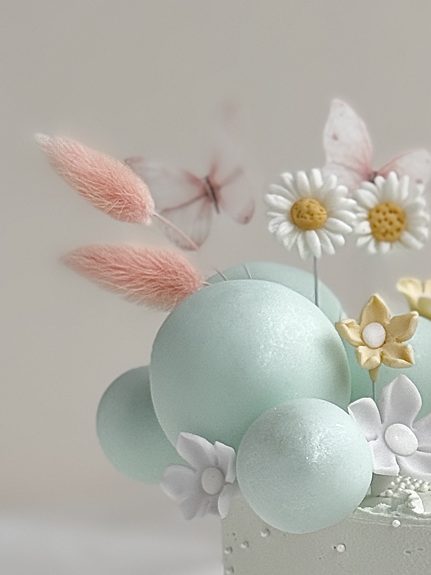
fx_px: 2408
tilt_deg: -20.1
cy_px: 674
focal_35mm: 145
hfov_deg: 10.1
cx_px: 519
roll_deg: -1.0
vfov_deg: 13.3
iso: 64
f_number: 1.78
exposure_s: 1/270
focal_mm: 6.76
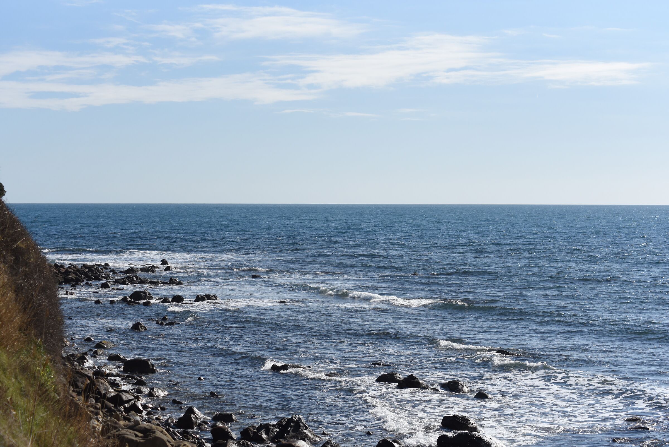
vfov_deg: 19.5
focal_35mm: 70
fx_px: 1301
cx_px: 334
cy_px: 224
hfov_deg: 28.8
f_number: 8
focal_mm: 70
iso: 640
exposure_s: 1/4000
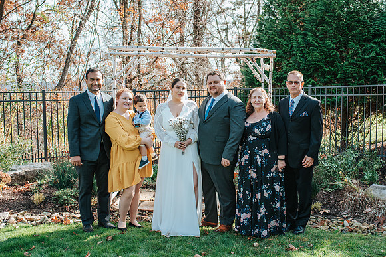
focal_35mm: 41
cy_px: 117
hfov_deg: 46.9
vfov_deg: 32.4
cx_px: 220
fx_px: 443
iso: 720
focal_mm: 35
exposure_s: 1/1250
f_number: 3.5
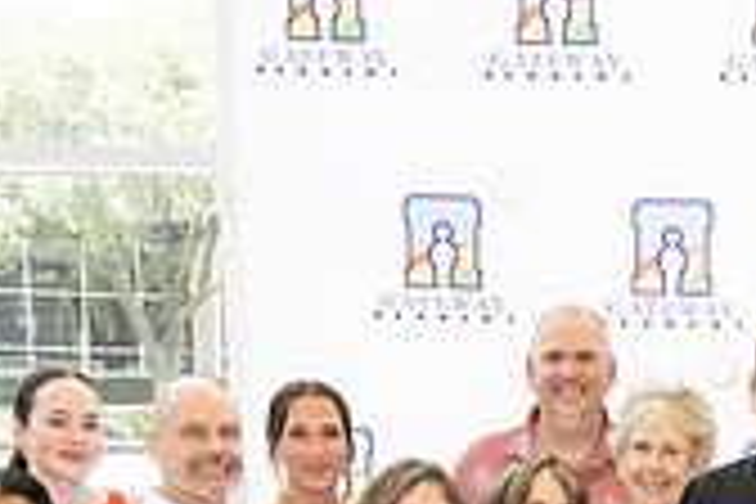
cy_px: 781
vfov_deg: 13.5
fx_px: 1995
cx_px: 765
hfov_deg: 20.7
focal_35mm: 95
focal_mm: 27.5
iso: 800
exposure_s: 1/200
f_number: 5.6
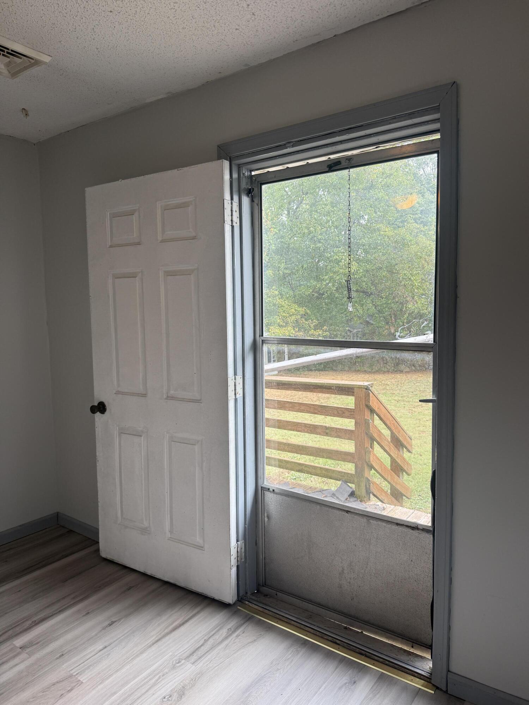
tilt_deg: -4.0
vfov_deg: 71.6
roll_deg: +1.1
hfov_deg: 56.8
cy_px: 352
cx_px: 264
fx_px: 489
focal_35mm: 24
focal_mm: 6.76
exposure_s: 1/121
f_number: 1.78
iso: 64
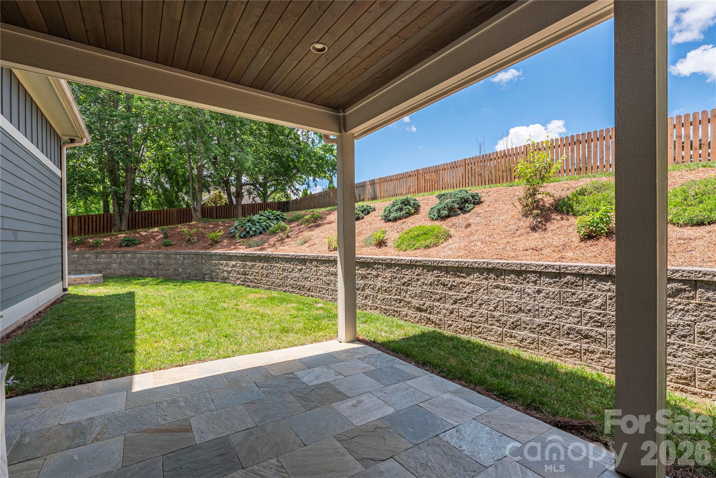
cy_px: 239
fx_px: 318
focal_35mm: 16
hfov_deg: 96.7
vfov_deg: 73.8
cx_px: 358
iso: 320
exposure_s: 1/1000
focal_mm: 16
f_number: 8
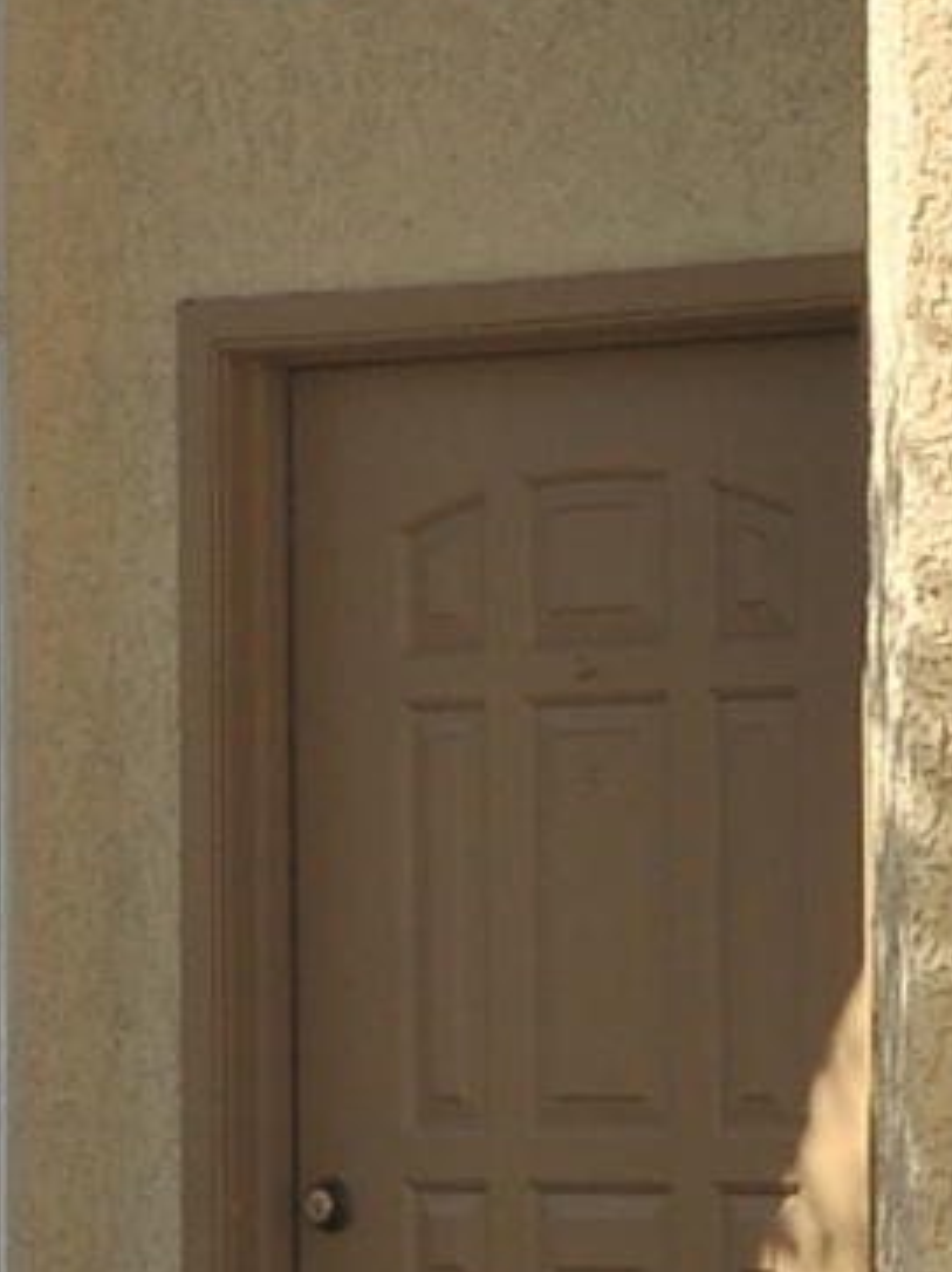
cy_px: 316
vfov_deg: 7.1
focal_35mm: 279
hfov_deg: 5.3
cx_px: -344
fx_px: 10243
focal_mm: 35
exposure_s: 1/320
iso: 320
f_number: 11
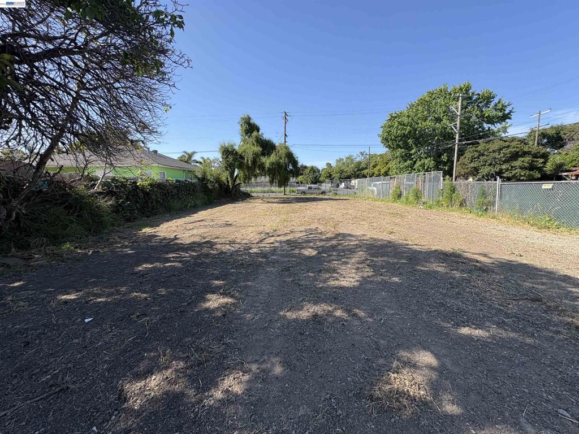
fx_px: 234
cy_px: 217
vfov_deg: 85.7
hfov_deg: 102.1
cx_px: 290
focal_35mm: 14
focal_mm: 2.22
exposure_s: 1/899
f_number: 2.2
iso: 50
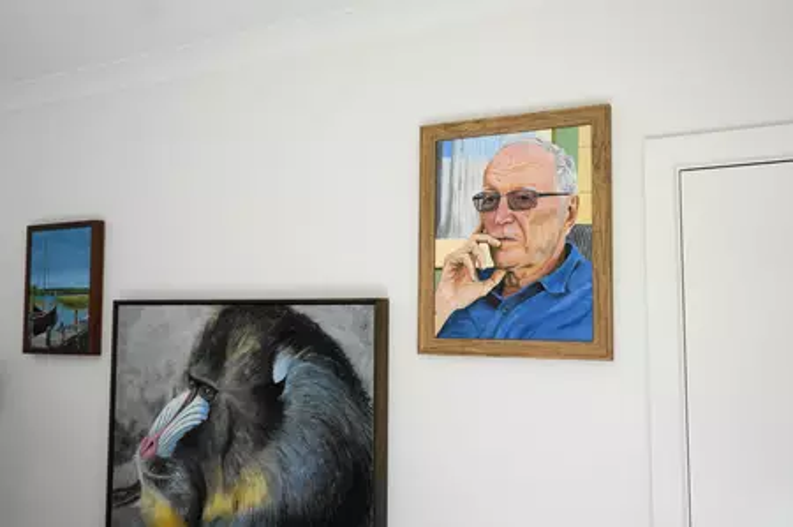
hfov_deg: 55.2
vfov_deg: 38.3
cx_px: 396
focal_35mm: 34
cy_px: 264
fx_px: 759
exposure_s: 1/160
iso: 200
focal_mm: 23
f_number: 4
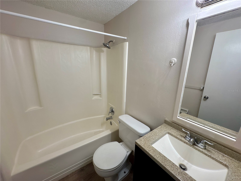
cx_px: 120
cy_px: 90
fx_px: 97
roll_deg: -0.1
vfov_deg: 85.7
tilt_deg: -13.4
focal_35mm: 14
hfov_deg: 102.1
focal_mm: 2.22
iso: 125
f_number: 2.2
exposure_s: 1/120
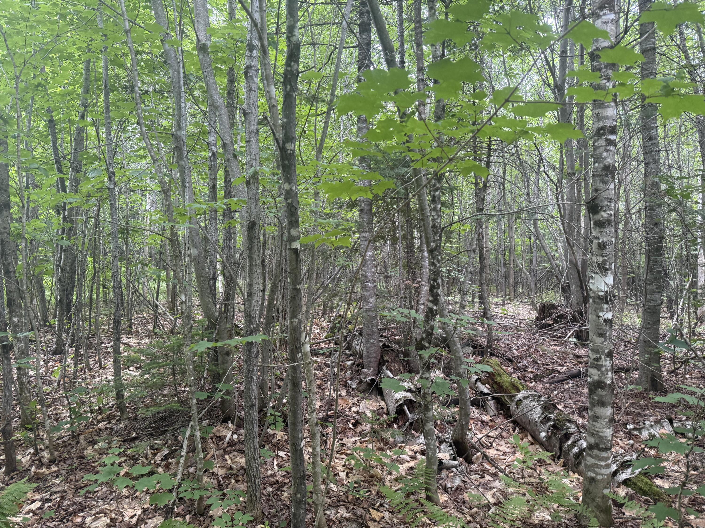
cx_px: 352
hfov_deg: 71.6
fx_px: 489
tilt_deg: -2.4
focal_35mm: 24
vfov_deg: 56.8
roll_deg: +0.1
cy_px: 264
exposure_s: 1/96
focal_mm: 6.76
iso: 200
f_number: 1.78
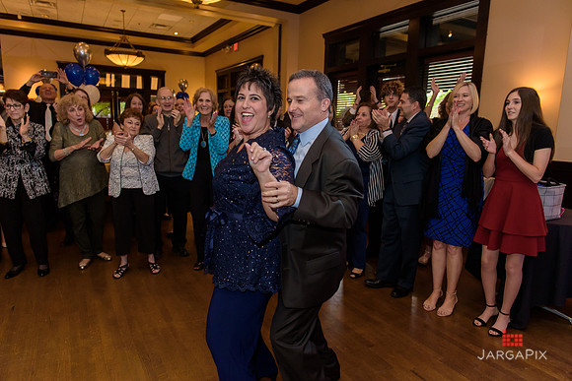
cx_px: 286
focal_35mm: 24
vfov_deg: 53.2
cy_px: 190
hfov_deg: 73.7
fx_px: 381
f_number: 3.2
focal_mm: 24
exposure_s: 1/125
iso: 1600
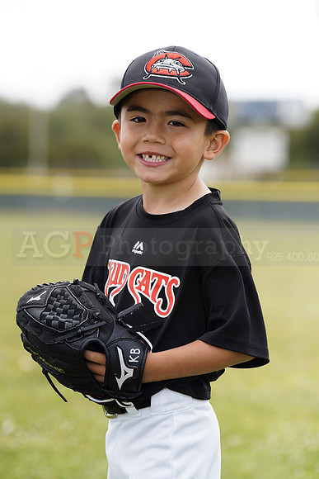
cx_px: 160
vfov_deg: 10.8
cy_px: 240
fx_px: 2537
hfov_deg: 7.2
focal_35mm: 191
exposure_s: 1/250
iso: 100
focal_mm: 191
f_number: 5.6
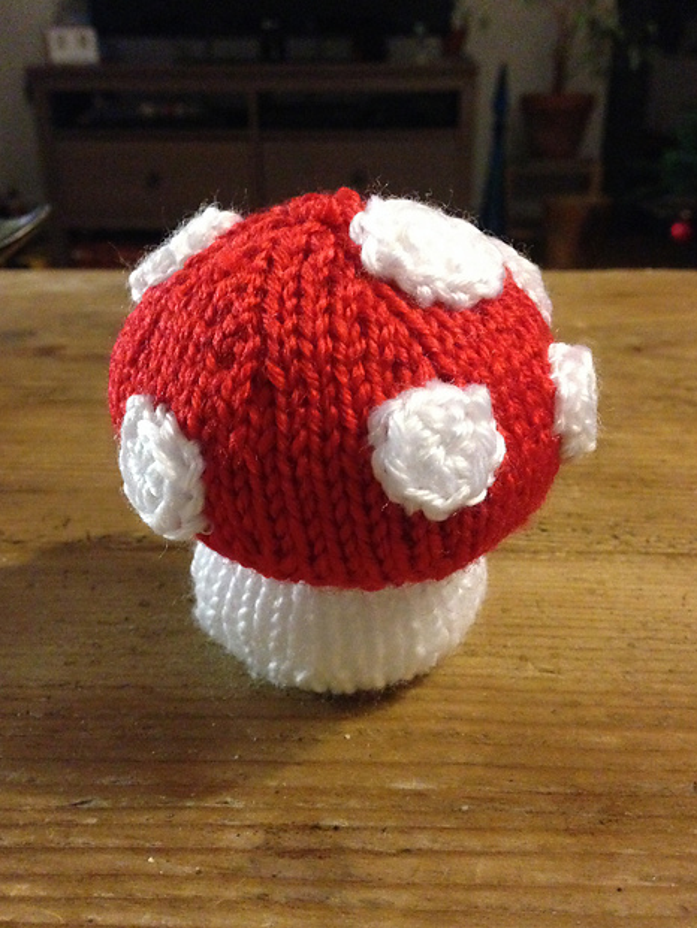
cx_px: 347
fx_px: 912
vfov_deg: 53.9
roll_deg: +0.9
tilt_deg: -22.7
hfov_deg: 41.8
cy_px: 454
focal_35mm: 34
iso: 800
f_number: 2.4
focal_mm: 4.12
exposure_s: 1/15
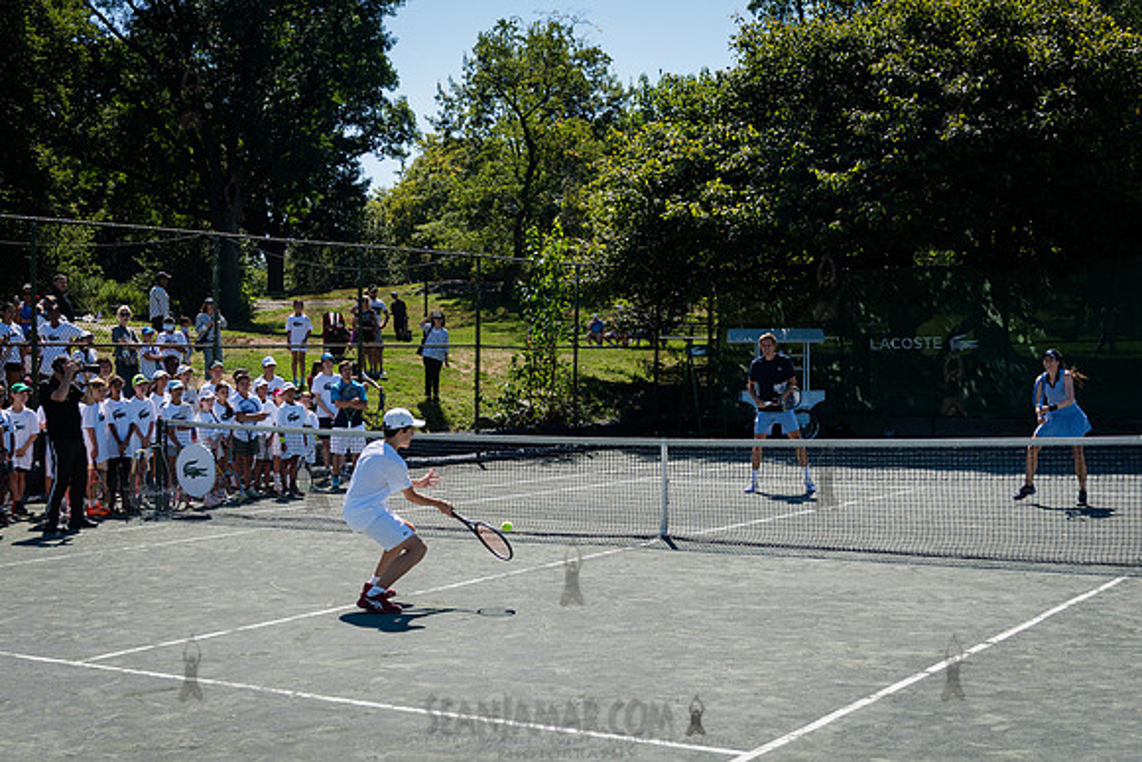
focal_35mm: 48
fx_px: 1539
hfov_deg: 40.7
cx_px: 550
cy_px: 433
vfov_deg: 27.8
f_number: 3.5
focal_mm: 36
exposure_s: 1/1600
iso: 200
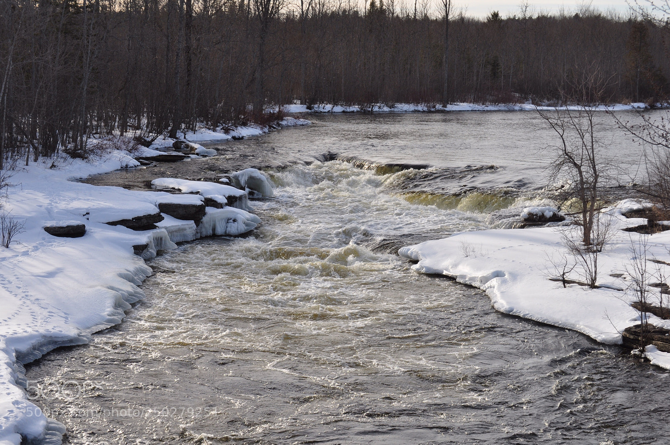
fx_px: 1534
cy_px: 222
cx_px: 335
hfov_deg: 24.6
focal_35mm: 82
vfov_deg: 16.5
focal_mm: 55
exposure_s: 1/320
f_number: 10
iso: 200
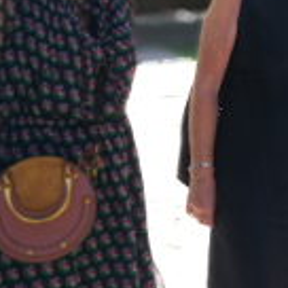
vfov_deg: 24.2
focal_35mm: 70
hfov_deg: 23.2
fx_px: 659
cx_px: 318
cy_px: 47
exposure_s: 1/100
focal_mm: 4.5
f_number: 4
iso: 64
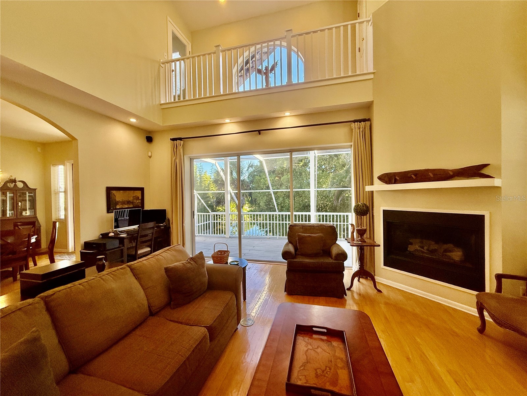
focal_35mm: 14
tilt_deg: +0.9
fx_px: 213
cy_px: 198
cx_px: 264
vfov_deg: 85.7
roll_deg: +1.1
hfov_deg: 102.1
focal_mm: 2.22
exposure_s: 1/120
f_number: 2.2
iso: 200
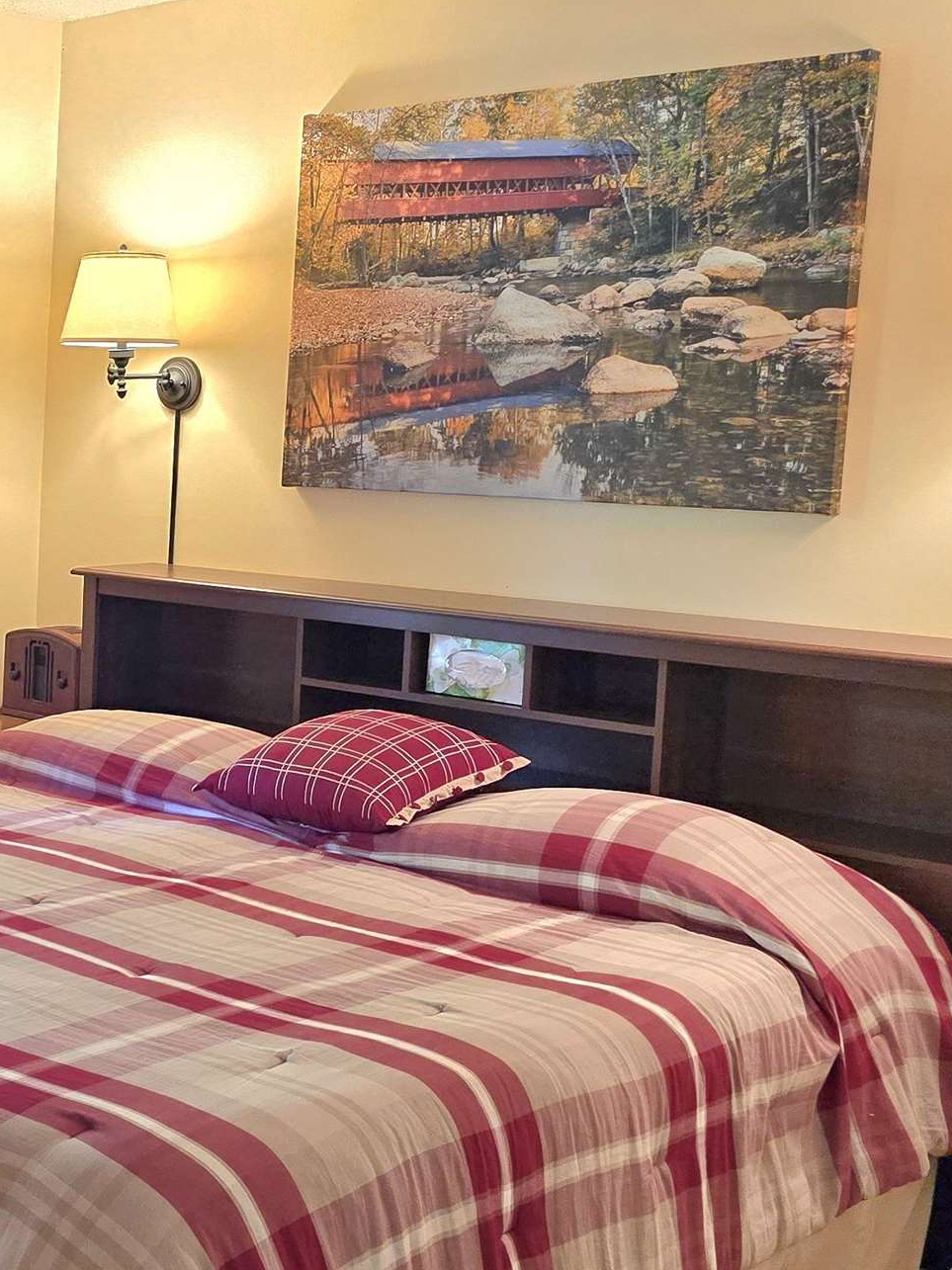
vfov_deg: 34.9
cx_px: -209
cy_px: 670
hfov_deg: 24.0
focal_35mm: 55
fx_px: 2018
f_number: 1.7
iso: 400
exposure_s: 1/120
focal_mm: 6.3
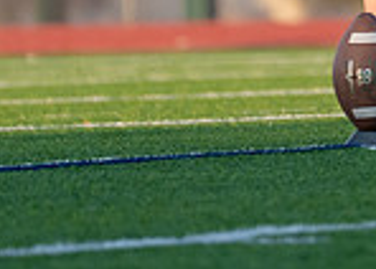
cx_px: 389
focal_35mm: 1425
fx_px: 15231
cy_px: -305
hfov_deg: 1.4
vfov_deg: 1.0
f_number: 2.8
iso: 320
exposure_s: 1/1250
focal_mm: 200
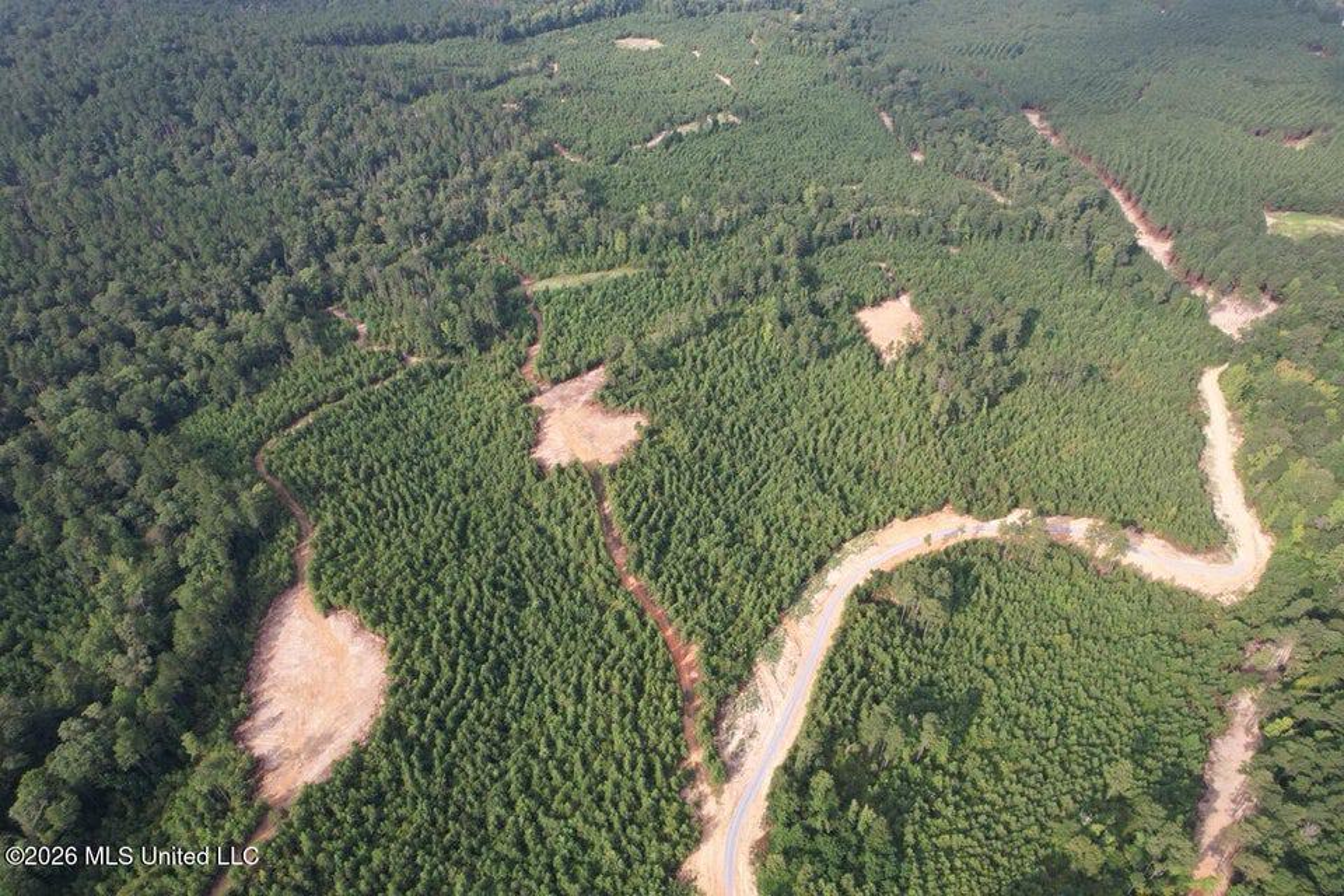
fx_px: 821
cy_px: 448
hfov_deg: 78.6
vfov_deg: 57.2
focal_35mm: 22
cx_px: 672
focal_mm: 8.38
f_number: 2.8
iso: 100
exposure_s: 1/800
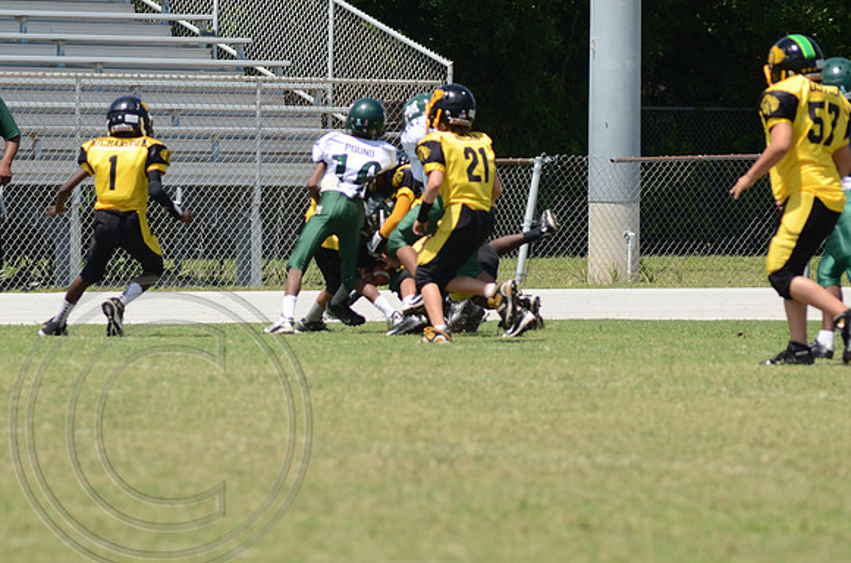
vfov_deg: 3.4
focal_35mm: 405
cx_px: 426
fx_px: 9553
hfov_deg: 5.1
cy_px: 282
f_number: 7.1
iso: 200
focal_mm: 270
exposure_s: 1/640
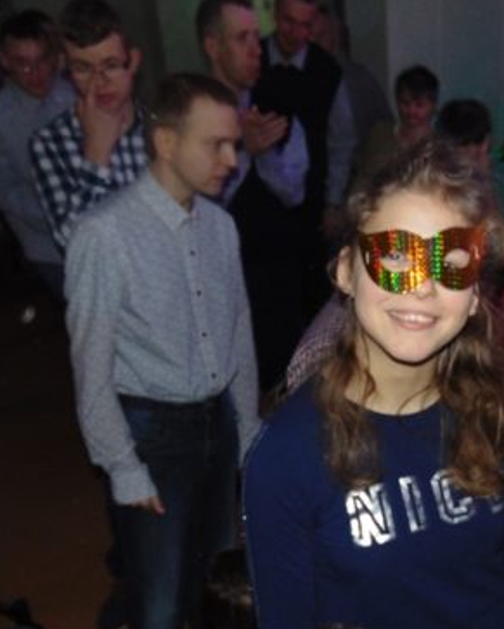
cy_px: 412
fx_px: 801
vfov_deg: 42.4
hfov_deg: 33.6
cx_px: 426
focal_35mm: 43
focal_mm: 4.5
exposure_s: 1/8
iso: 200
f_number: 3
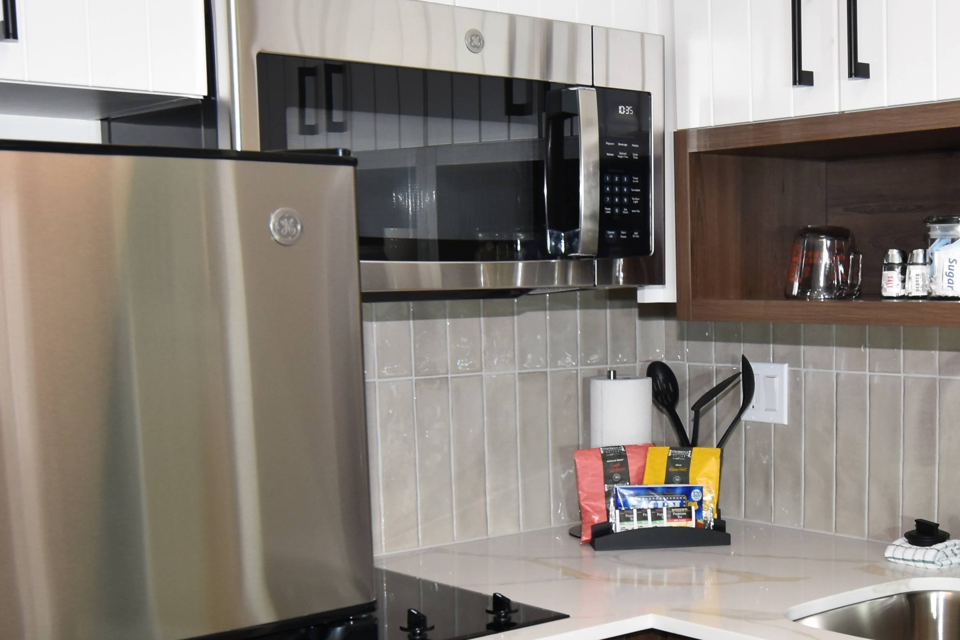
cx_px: 672
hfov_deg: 37.0
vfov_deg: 25.3
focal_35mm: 53
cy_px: 465
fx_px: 1413
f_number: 4.5
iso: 400
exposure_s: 1/80
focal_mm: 14
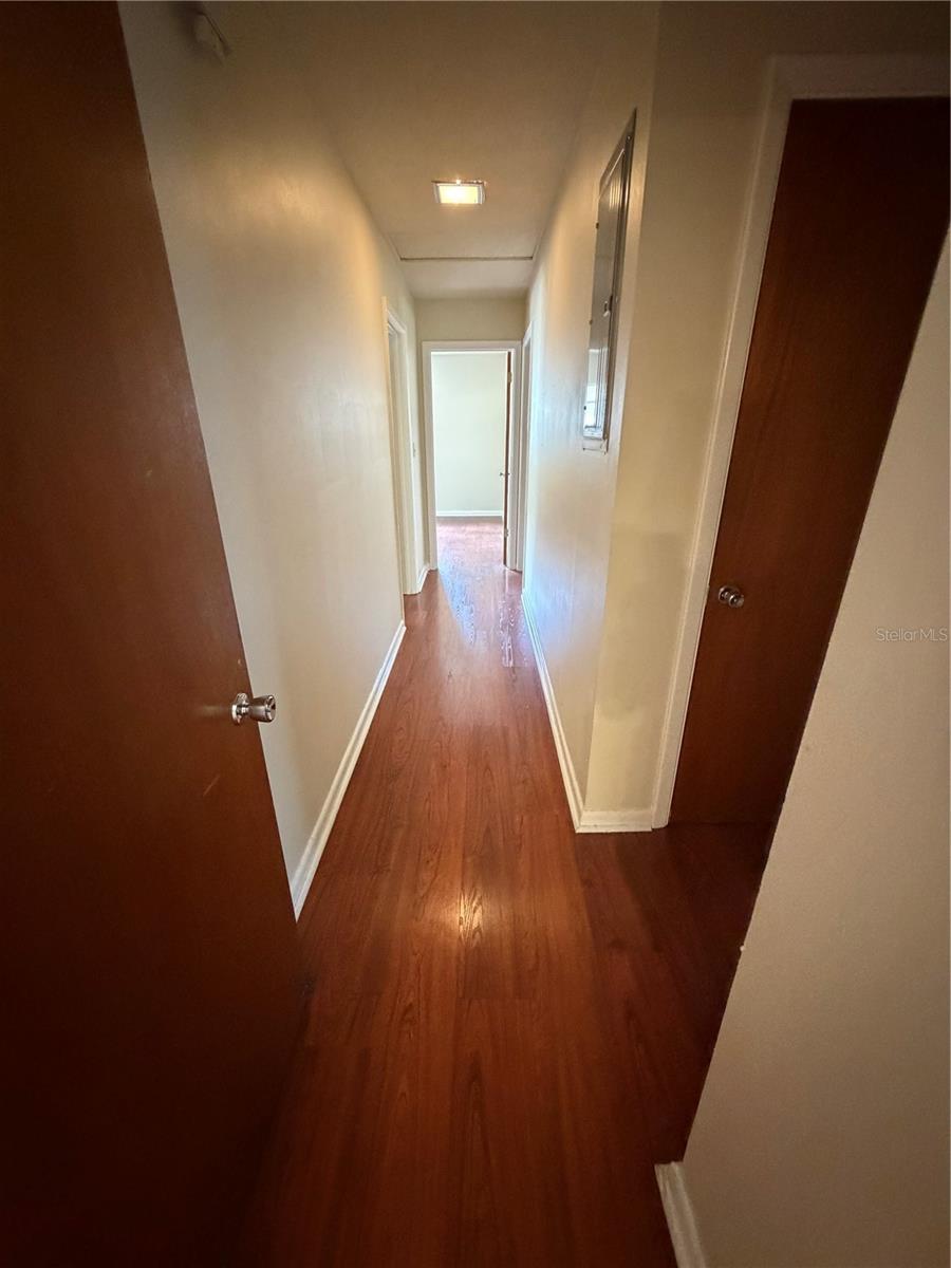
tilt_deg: -19.3
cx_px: 476
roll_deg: +0.3
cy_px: 634
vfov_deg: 102.1
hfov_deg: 85.7
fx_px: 513
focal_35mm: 14
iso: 1250
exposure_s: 1/60
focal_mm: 2.22
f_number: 2.2
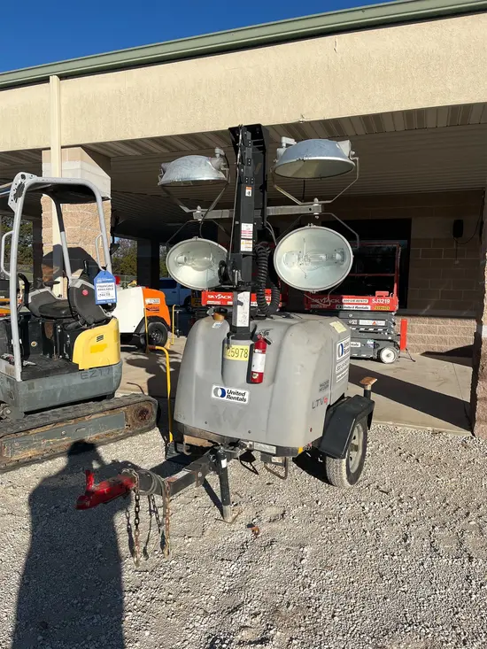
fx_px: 488
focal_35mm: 26
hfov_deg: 53.1
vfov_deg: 67.3
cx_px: 244
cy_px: 324
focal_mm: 5.1
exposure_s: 1/5319
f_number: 1.6
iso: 50
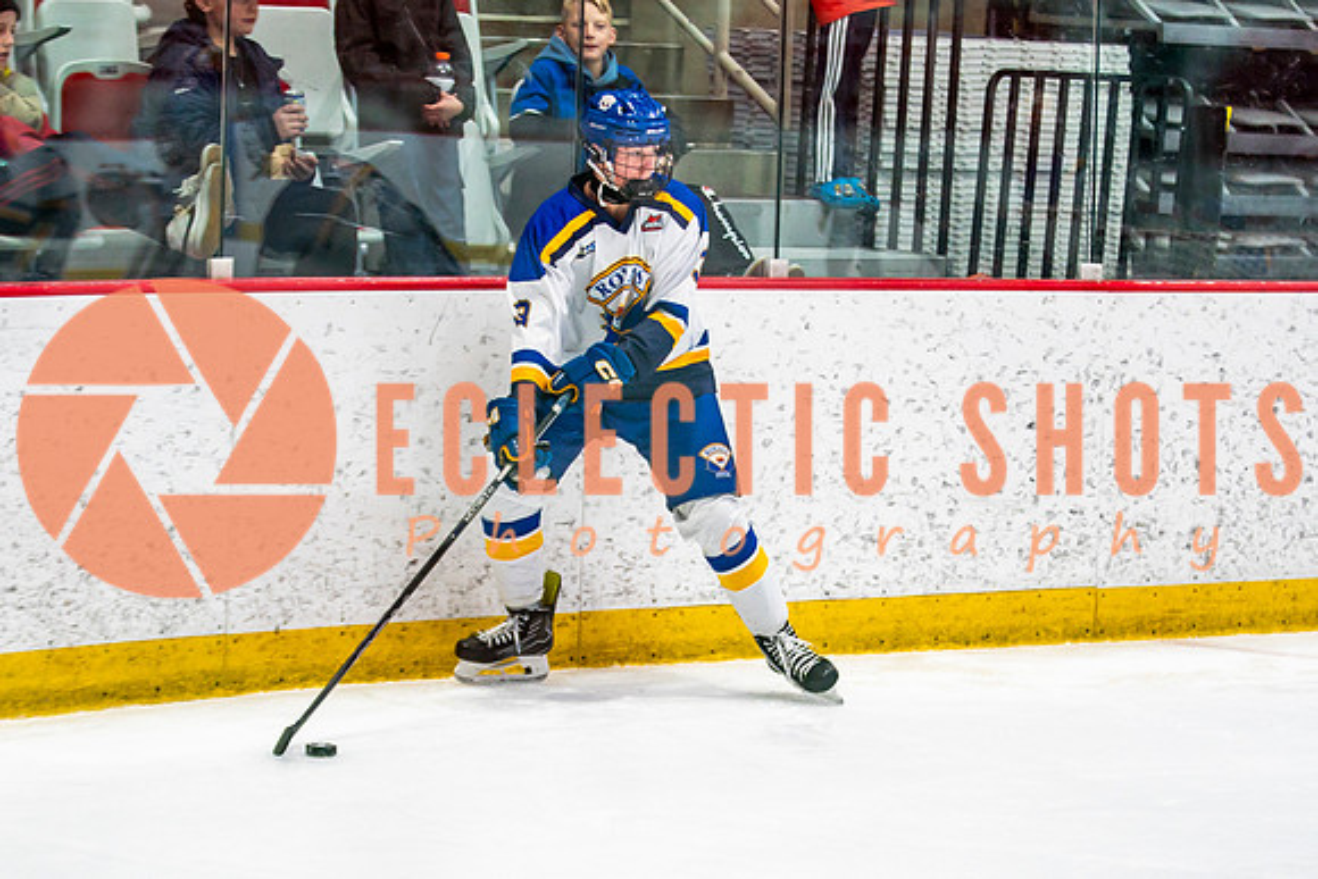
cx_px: 630
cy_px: 461
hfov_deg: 14.6
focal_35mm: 141
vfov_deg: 9.8
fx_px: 5147
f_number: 2.8
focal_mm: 80
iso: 500
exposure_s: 1/640
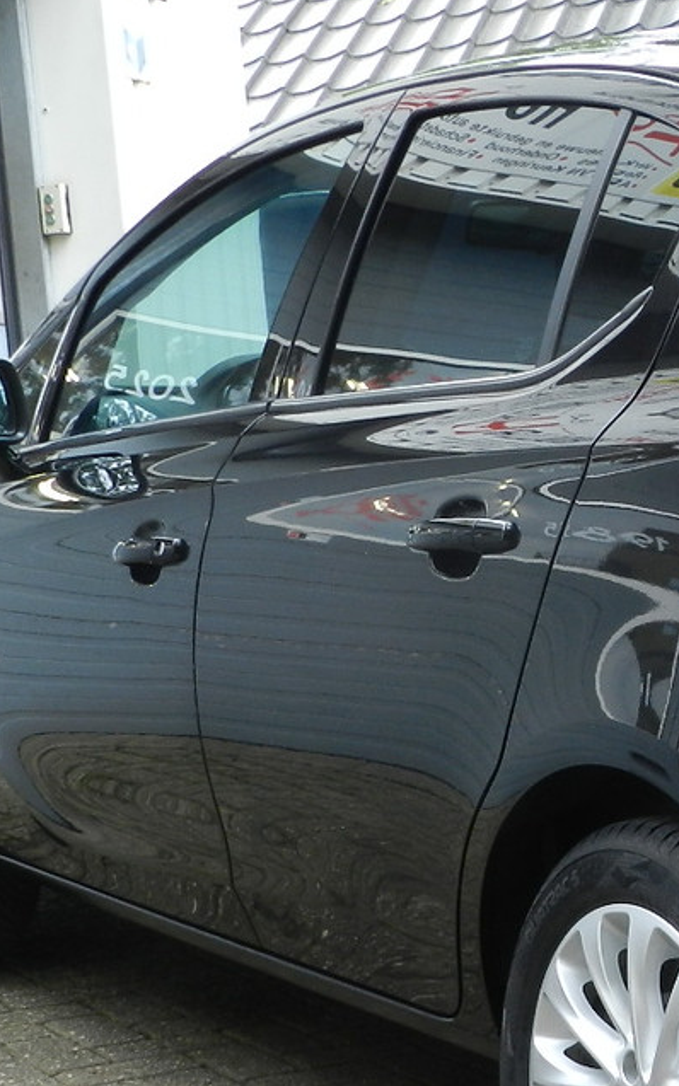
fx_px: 2695
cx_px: 855
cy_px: 765
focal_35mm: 91
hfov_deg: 13.9
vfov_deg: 22.7
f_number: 4
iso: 160
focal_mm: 6.7
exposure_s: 1/30
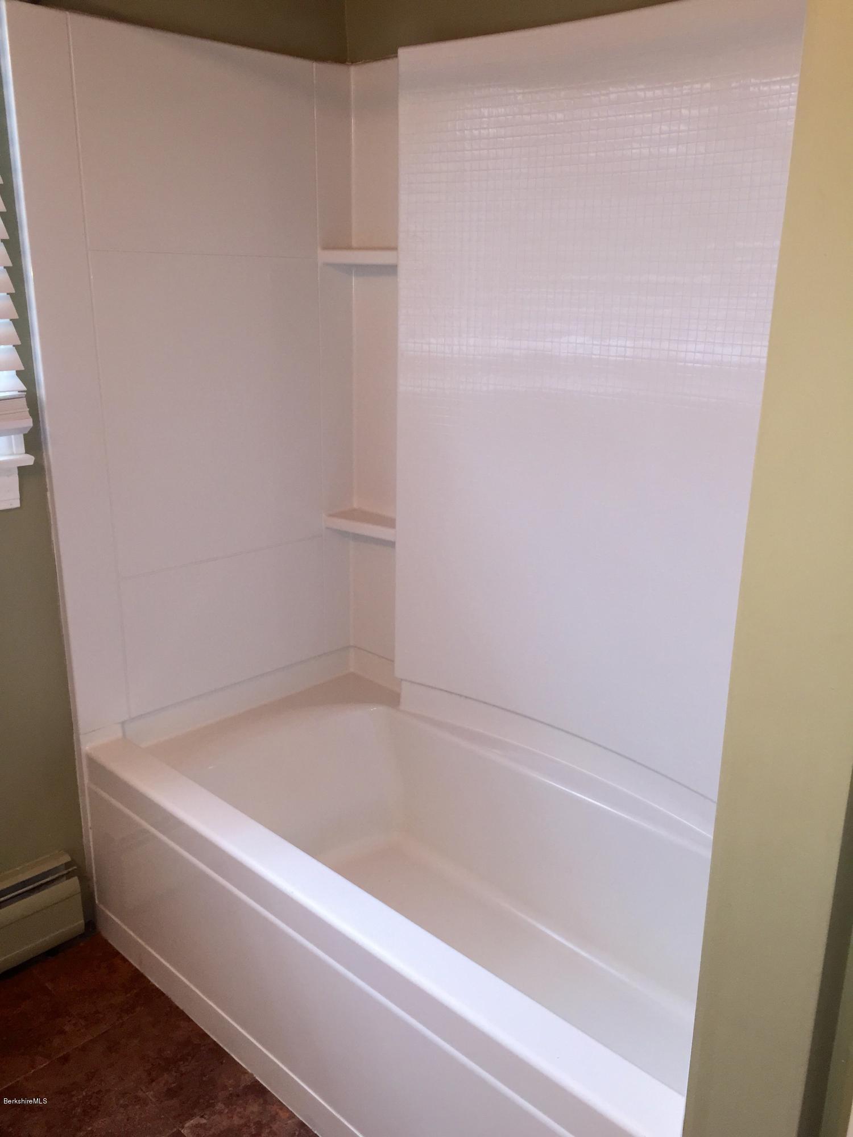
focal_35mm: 29
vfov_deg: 61.7
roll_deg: -0.7
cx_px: 426
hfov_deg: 48.2
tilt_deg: -16.5
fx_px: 953
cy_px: 568
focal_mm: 4.15
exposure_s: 1/30
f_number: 2.2
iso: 80
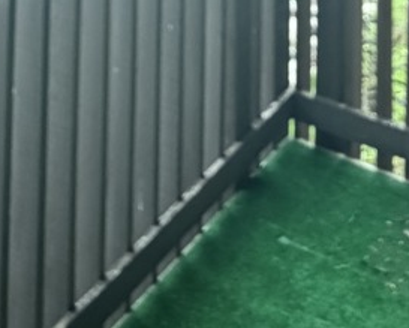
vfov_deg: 14.6
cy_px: -442
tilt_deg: +2.6
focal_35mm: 72
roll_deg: -0.4
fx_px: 872
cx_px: 291
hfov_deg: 26.1
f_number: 2.2
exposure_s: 1/30
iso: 1250
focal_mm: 2.22
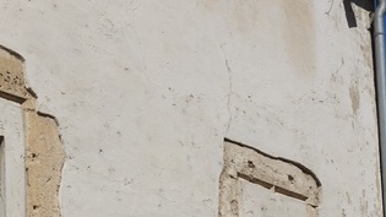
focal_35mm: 119
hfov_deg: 17.9
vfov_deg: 9.8
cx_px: 85
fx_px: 1218
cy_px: 343
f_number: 4.5
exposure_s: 1/2000
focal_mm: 7.7
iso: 100
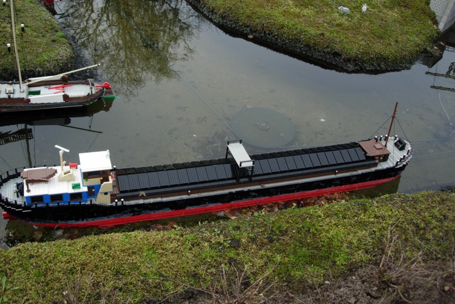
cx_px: 229
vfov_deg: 33.4
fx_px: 506
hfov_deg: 48.5
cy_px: 137
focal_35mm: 40
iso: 64
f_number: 2.8
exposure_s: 1/745
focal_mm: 7.8
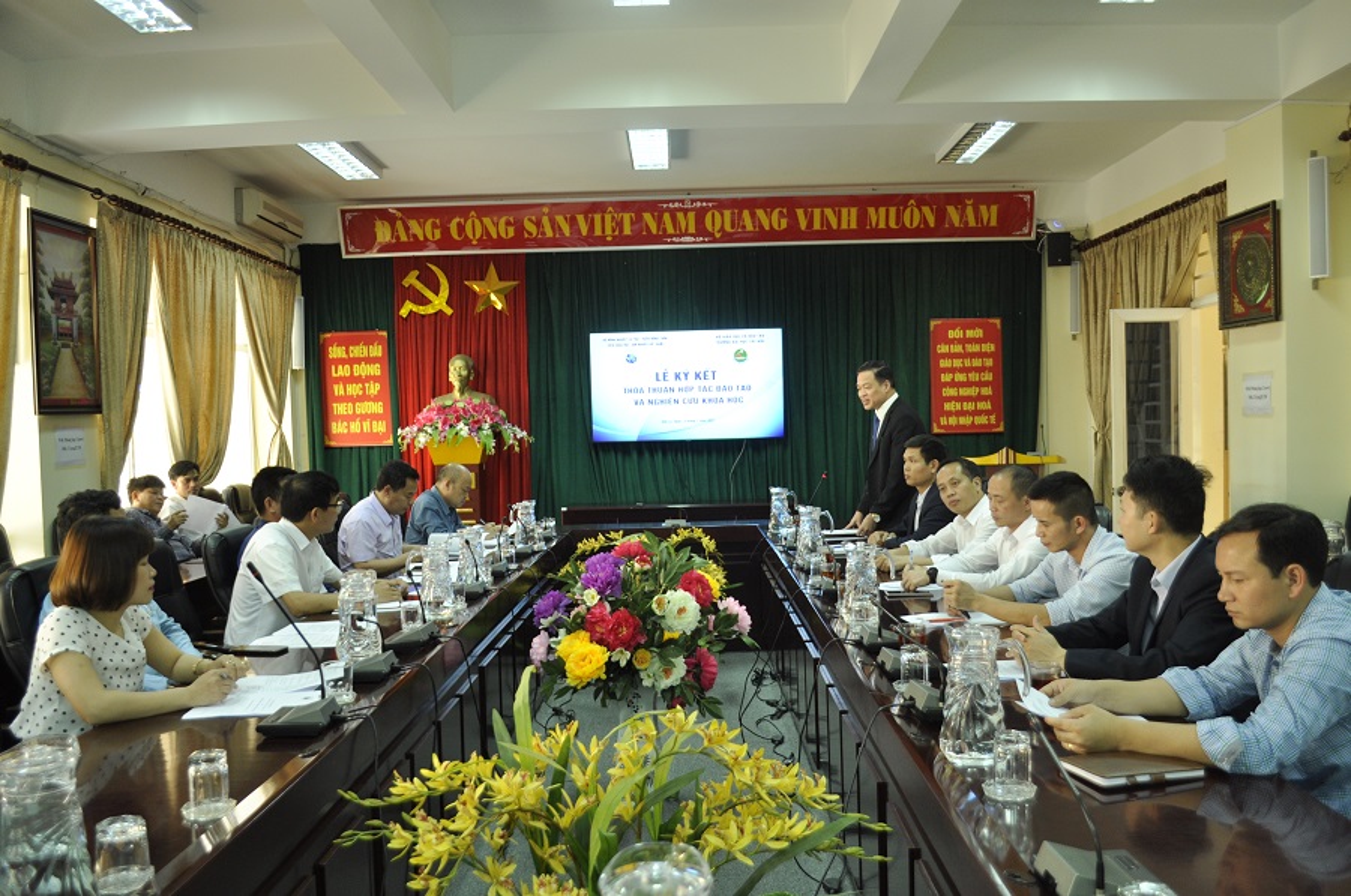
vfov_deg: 43.5
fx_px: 1124
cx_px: 676
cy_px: 448
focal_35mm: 30
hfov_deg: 62.0
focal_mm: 20
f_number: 3.8
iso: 500
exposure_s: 1/25
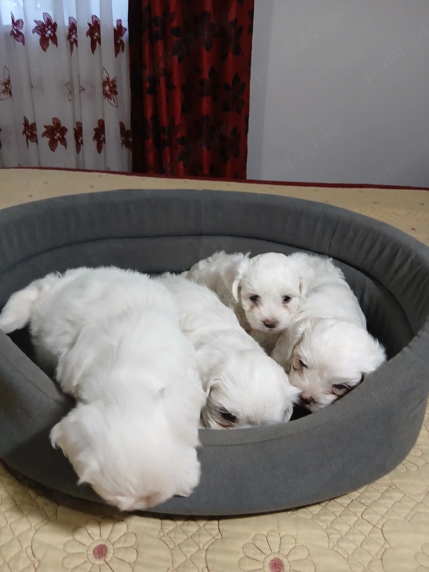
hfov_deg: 53.1
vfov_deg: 67.3
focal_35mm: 26
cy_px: 286
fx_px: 430
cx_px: 214
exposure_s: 1/50.3
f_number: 1.8
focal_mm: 3.98
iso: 200
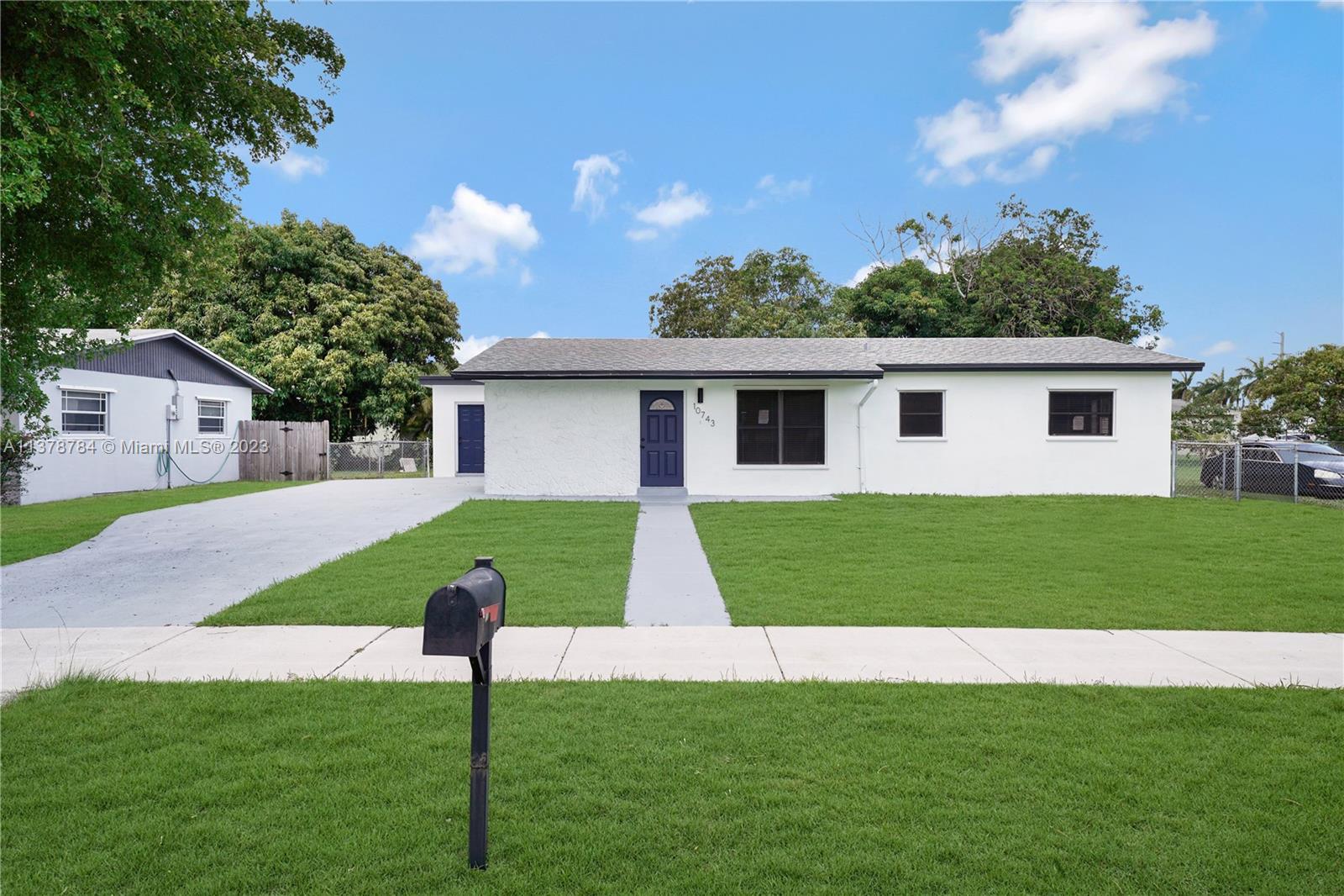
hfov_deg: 81.2
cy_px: 448
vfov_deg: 59.5
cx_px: 672
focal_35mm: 21
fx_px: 784
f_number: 10
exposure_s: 1/125
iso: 100
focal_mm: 21
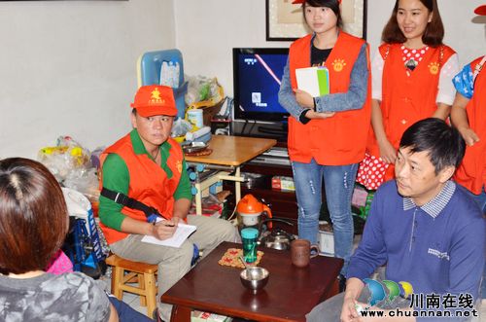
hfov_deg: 46.5
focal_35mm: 42
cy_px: 161
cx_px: 243
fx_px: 566
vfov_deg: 31.7
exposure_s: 1/60
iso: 640
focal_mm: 28
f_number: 4.8
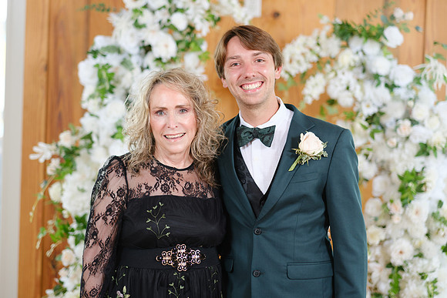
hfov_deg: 24.2
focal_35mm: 84
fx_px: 1043
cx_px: 224
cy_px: 149
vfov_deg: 16.3
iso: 250
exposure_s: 1/250
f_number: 1.6
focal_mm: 56
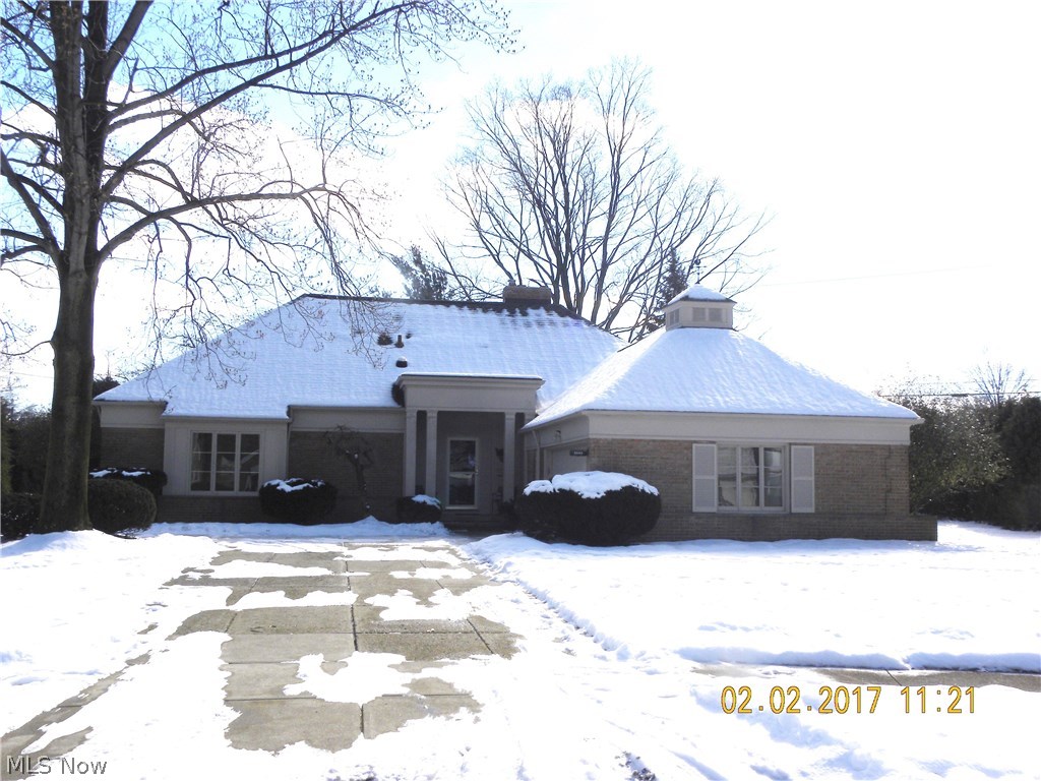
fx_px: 1113
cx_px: 520
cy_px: 390
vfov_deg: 38.7
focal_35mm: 37
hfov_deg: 50.1
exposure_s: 1/453
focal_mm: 6.6
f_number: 6.3
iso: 64
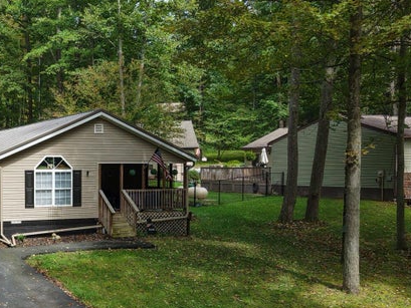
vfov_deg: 28.9
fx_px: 594
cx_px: 32
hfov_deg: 35.6
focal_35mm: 50
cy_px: 209
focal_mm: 8.67
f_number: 1.8
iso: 250
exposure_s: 1/2000
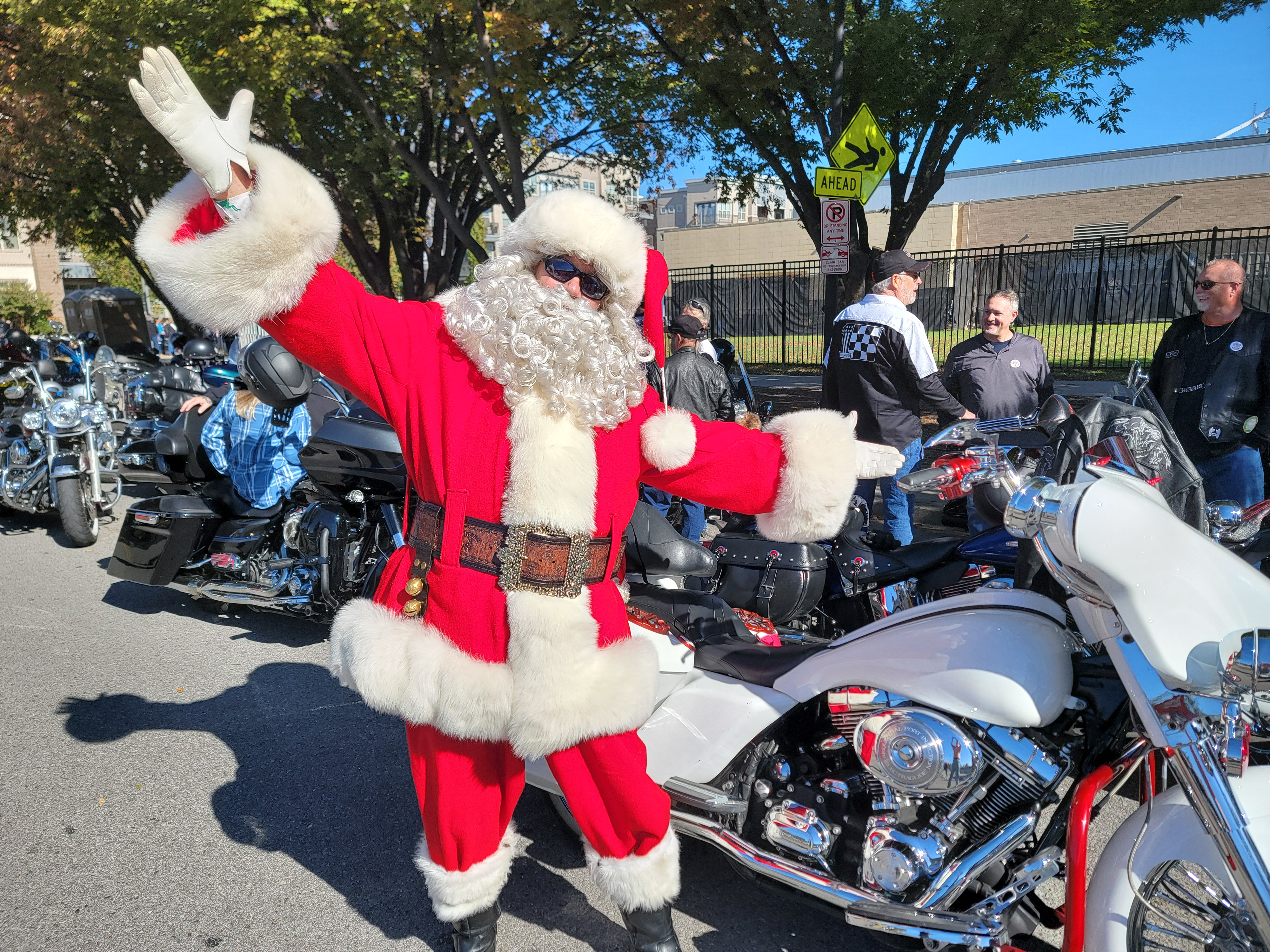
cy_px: 476
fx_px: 881
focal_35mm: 24
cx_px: 635
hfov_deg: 71.6
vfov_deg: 56.8
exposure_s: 1/1053
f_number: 1.8
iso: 16
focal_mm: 6.7
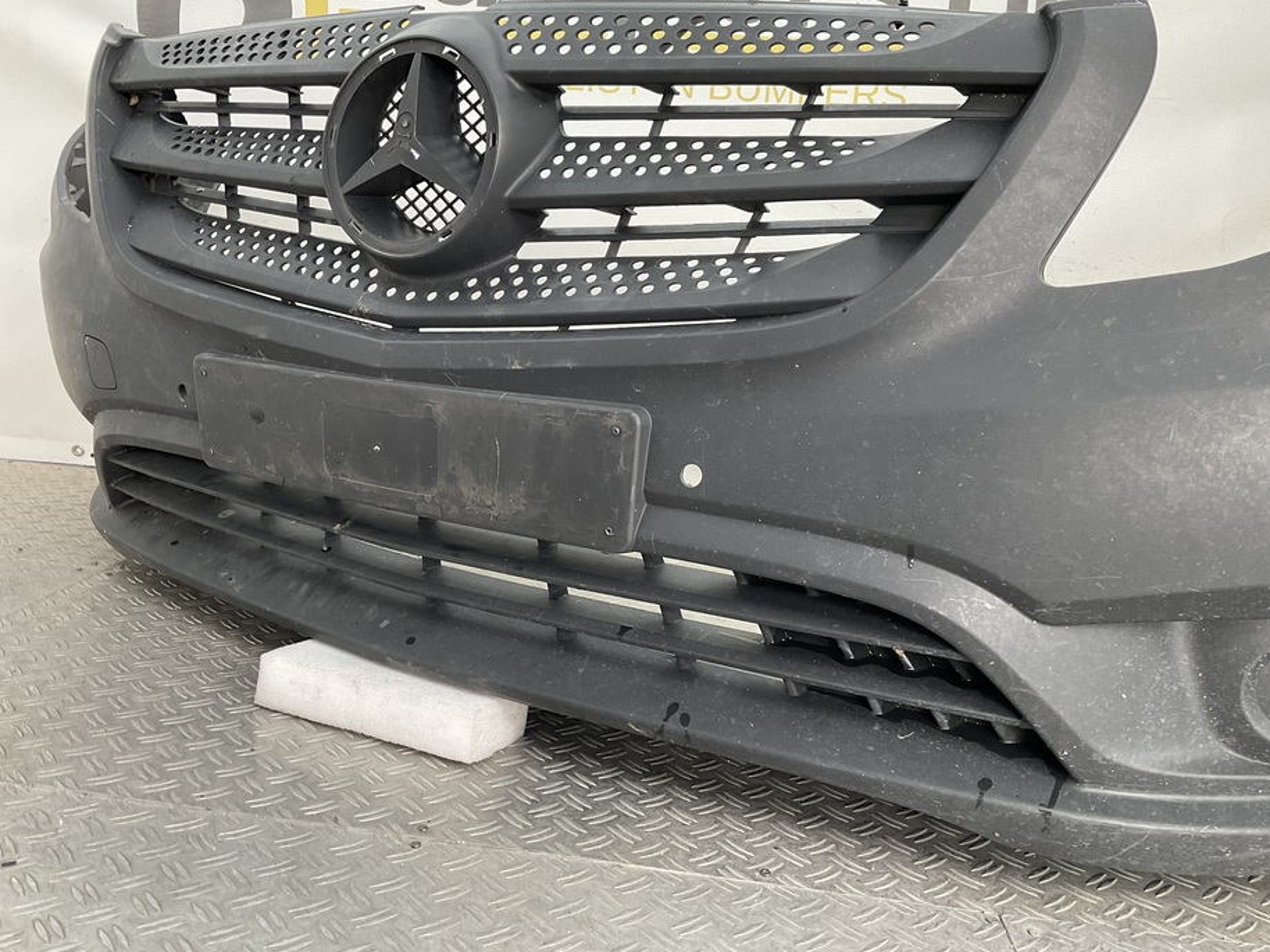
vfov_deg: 44.1
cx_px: 588
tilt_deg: -12.0
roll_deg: -6.5
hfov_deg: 56.8
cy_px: 488
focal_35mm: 32
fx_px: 1174
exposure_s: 1/120
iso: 40
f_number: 1.8
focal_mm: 3
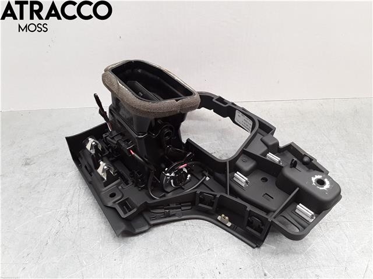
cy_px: 140
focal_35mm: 28
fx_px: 302
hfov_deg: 63.4
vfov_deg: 49.7
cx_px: 186
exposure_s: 1/50
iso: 80
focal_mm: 2.91
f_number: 1.9
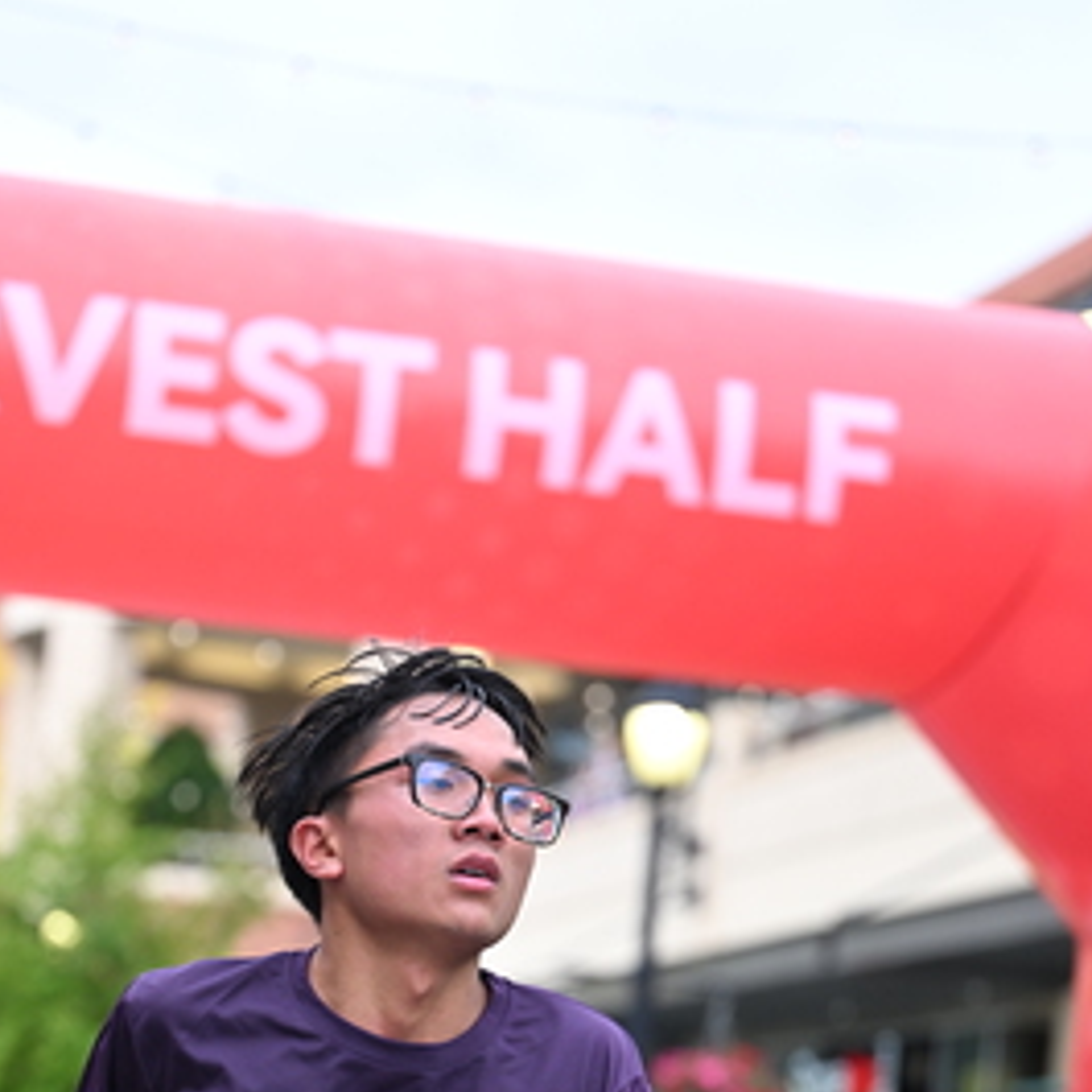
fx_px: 4854
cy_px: 985
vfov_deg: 12.7
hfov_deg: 12.8
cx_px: 435
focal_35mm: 136
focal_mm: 77
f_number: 2.8
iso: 1000
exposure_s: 1/1600
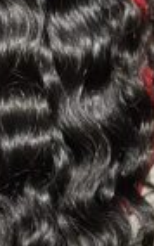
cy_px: -99
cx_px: -137
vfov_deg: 7.2
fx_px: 1917
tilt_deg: -12.9
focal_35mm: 286
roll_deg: -0.3
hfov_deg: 4.5
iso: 80
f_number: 1.78
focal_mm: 6.86
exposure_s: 1/224
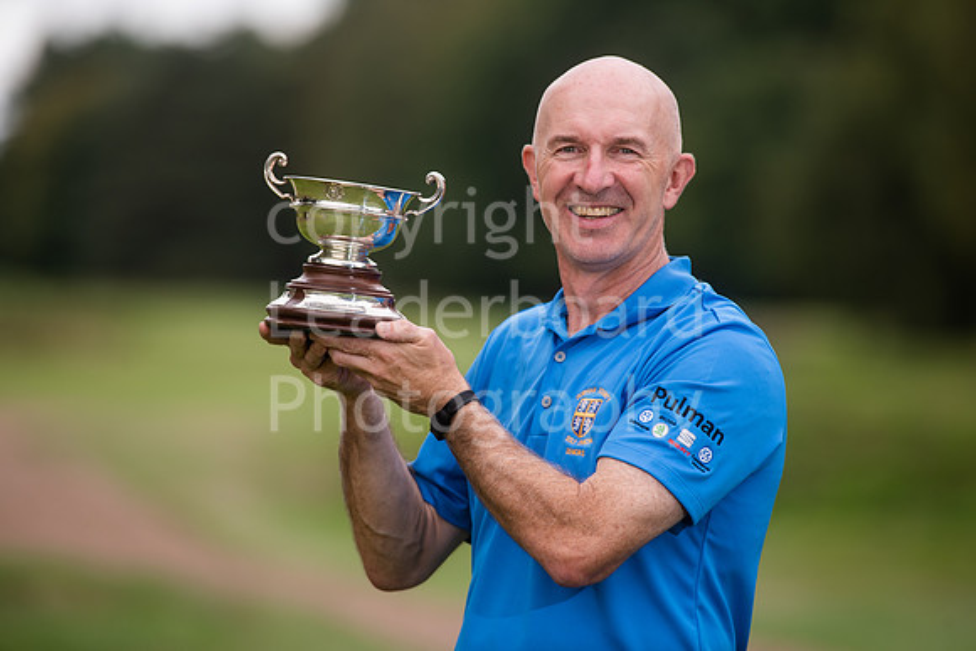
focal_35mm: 300
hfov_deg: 6.9
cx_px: 488
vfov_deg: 4.6
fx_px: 8135
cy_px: 326
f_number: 5.6
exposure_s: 1/250
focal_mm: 300
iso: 100
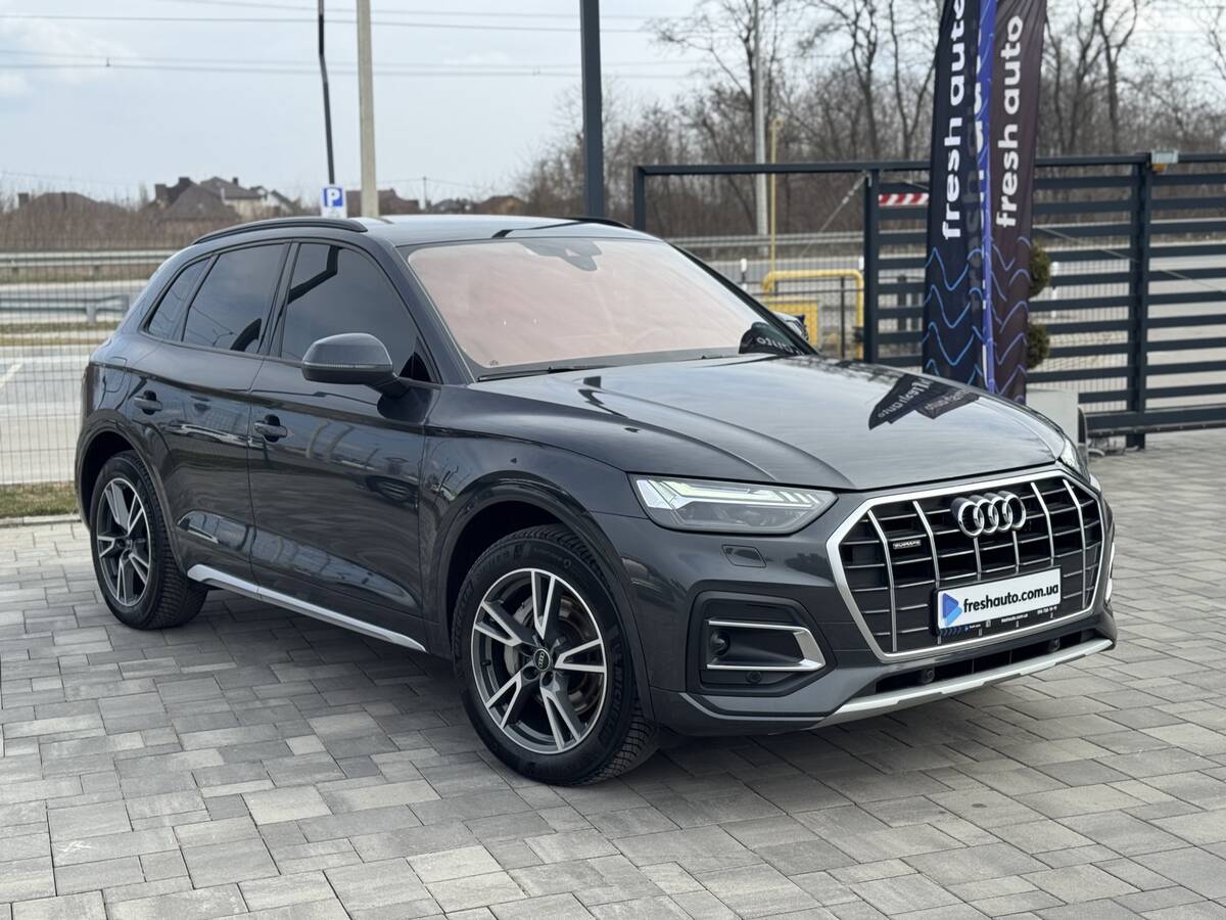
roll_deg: +1.5
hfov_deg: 39.7
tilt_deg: -8.6
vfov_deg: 30.3
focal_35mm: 48
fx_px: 1700
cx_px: 613
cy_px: 460
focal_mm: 6.76
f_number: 1.78
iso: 64
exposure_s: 1/2252
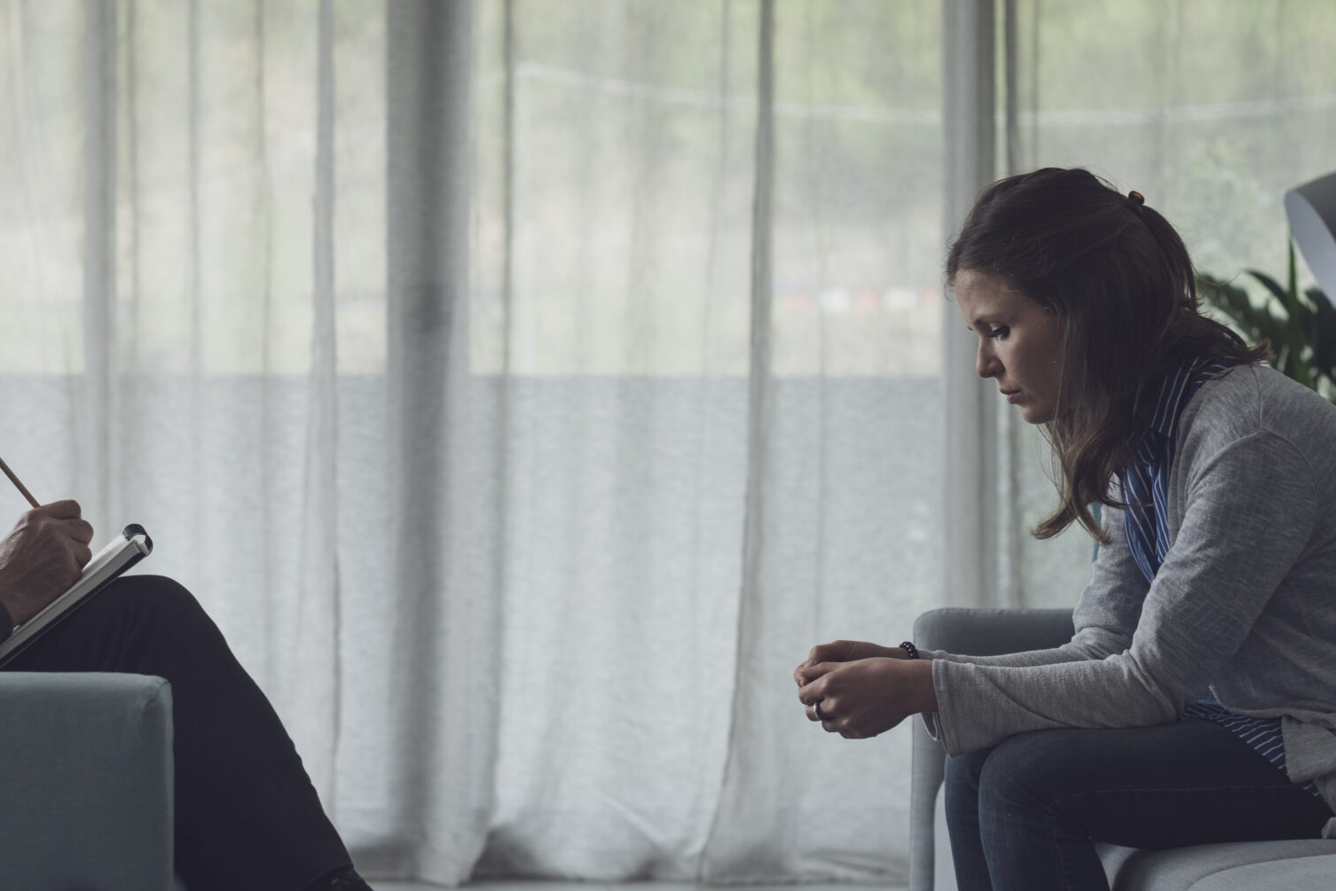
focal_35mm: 85
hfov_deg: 23.9
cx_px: 517
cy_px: 562
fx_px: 3155
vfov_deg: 16.1
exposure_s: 1/80
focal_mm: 50
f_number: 2.8
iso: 250
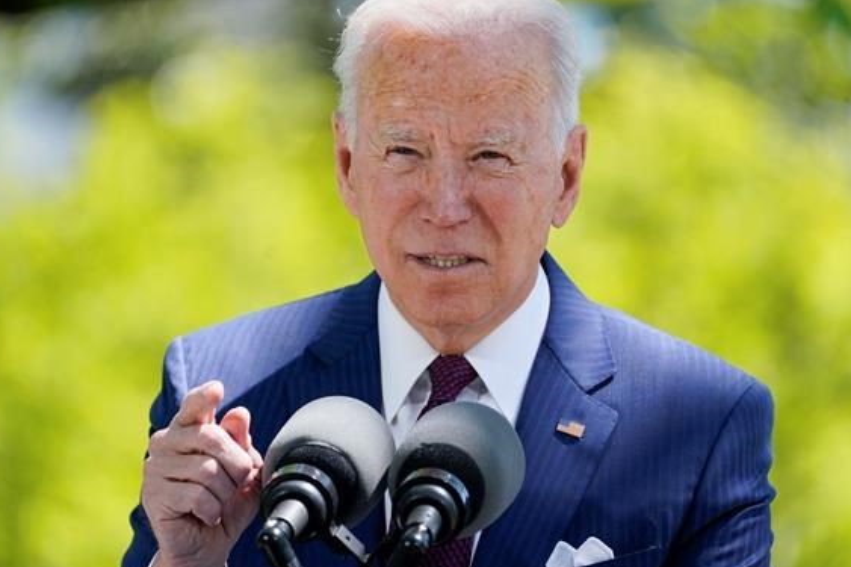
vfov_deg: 3.0
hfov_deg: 4.5
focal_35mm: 462
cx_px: 449
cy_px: 276
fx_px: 10917
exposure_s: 1/640
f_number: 5.6
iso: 320
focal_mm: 400
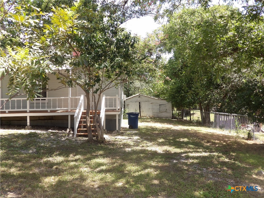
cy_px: 99
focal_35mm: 33
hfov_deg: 55.4
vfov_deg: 42.9
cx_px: 132
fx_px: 252
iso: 100
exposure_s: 1/175
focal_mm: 5.9
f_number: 3.6
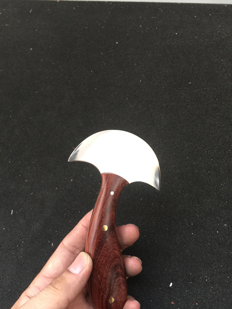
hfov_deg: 48.2
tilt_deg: -64.2
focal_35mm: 29
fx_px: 259
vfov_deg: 61.7
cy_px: 154
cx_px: 116
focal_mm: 4.15
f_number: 2.2
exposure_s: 1/10
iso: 100
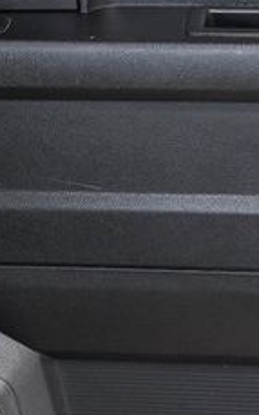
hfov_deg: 7.7
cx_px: 149
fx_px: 1932
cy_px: 73
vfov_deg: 12.2
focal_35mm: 171
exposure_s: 1/200
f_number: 4.5
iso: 2500
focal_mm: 40
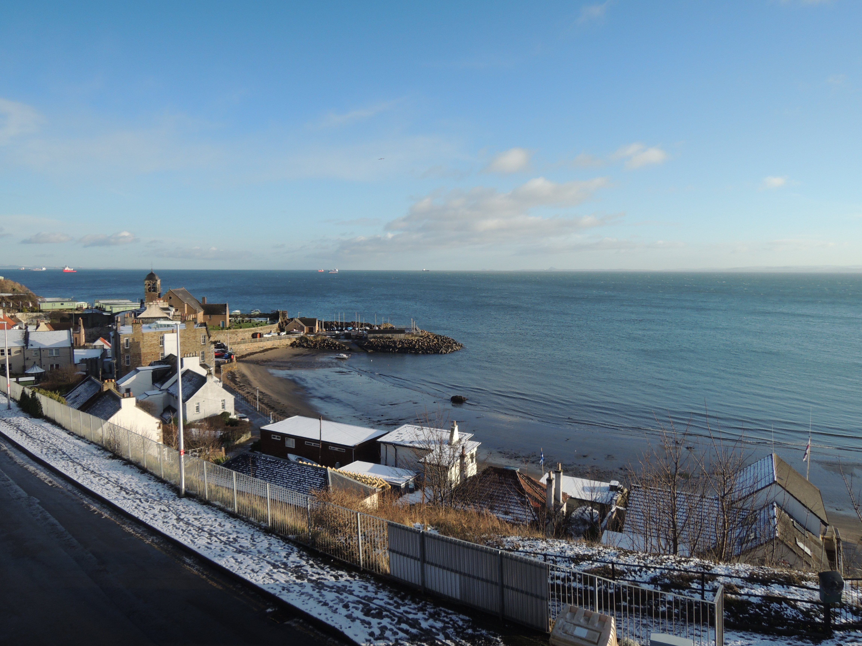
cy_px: 323
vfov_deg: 56.8
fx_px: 598
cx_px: 431
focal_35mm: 24
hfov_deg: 71.6
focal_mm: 4.3
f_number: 2.8
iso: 100
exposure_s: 1/1250
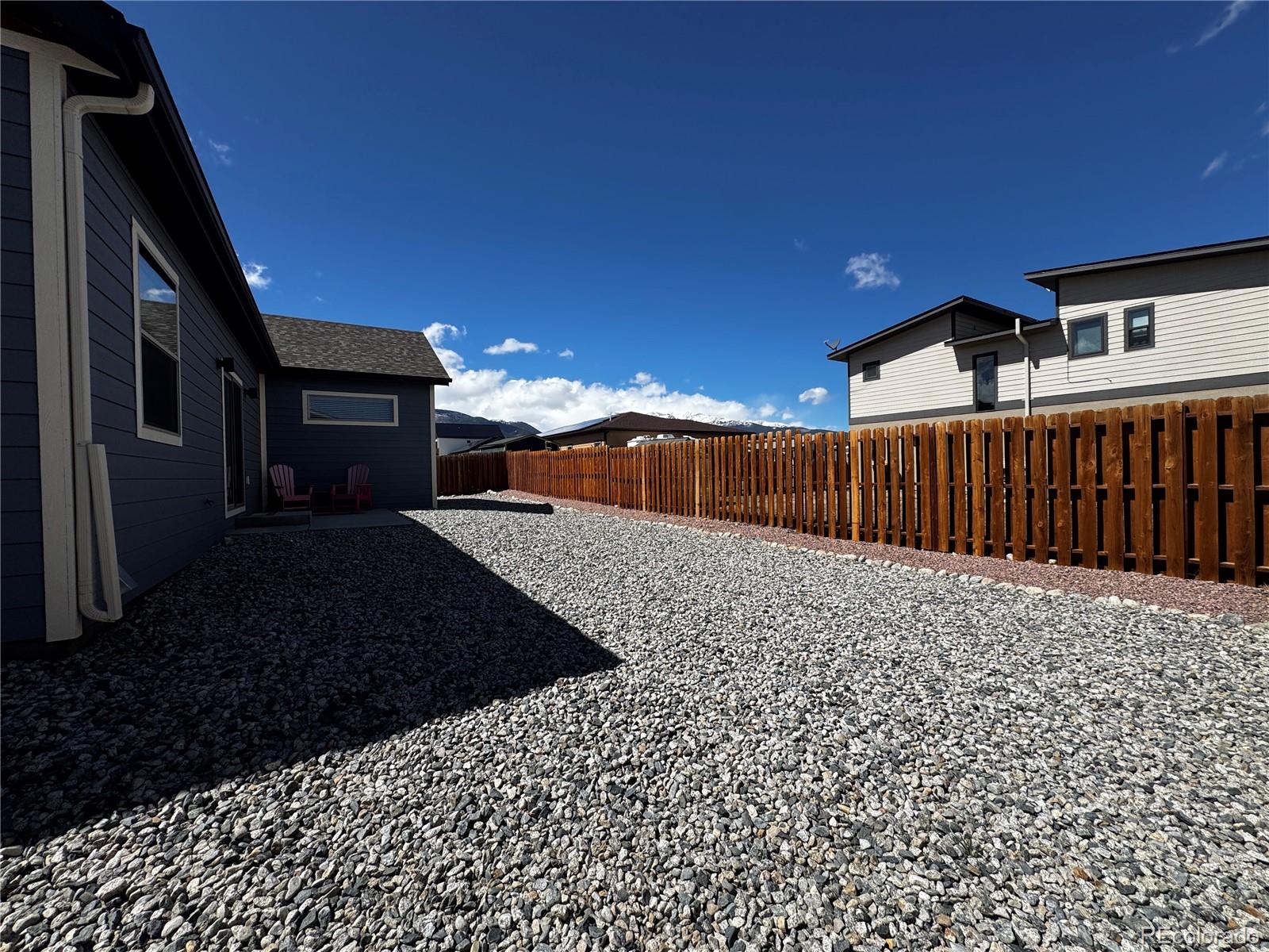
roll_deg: +2.0
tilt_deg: -0.7
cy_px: 476
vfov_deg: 85.7
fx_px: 513
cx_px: 634
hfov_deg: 102.1
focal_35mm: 14
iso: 50
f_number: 2.2
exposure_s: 1/3247
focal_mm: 2.22
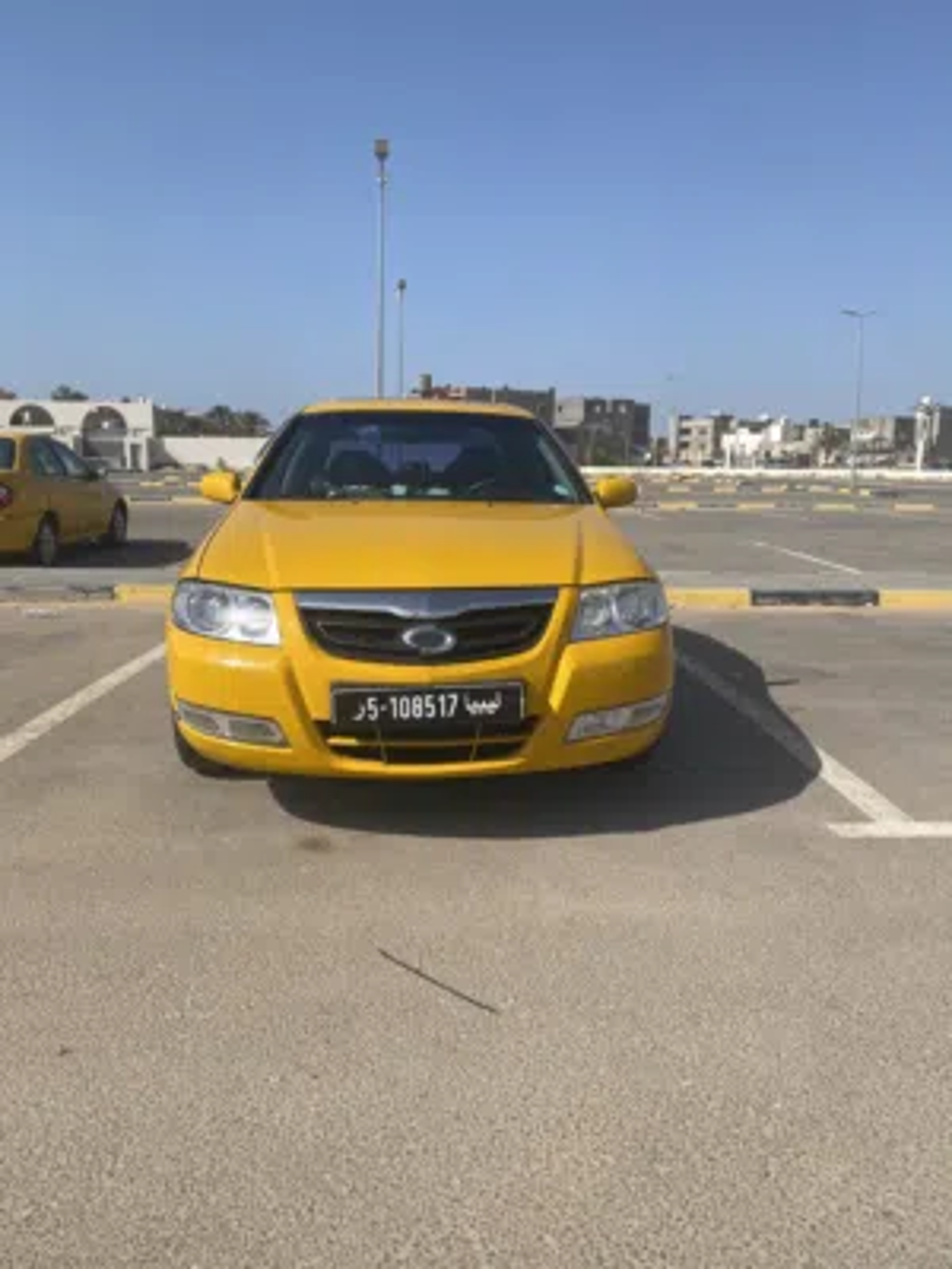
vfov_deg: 67.3
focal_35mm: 26
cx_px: 476
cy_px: 634
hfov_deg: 53.1
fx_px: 953
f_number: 1.8
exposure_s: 1/3984
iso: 32
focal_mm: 4.25
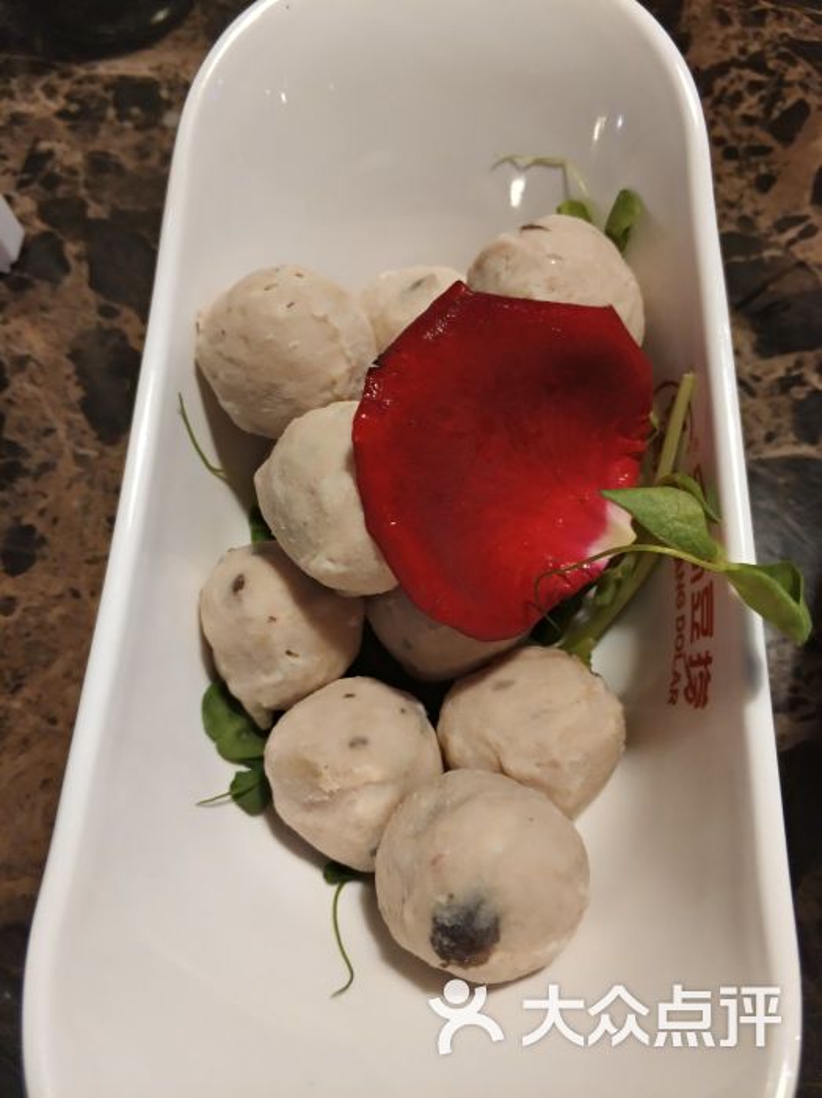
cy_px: 549
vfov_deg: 65.4
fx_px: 856
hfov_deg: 51.3
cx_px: 411
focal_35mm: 27
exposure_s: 1/25
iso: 394
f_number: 1.8
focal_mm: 3.82
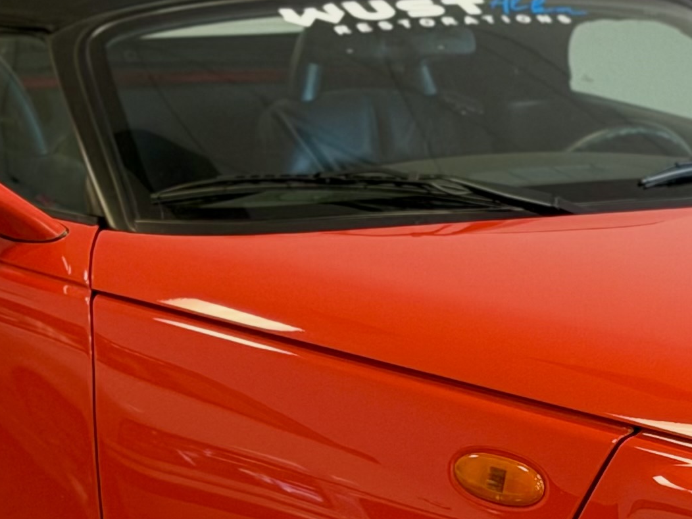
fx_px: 3678
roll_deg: +0.6
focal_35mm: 184
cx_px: 739
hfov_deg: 10.6
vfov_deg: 8.0
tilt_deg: -10.4
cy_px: 522
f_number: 1.78
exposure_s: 1/42
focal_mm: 6.76
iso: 80
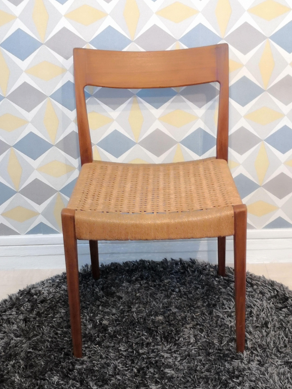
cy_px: 202
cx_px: 150
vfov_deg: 34.3
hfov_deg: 26.1
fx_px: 630
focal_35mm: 56
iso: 400
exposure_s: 1/25
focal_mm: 3.95
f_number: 1.6
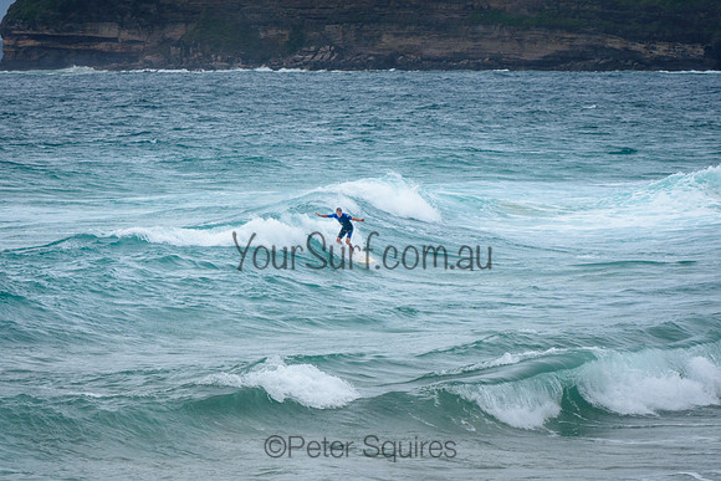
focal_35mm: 262
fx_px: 5258
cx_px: 360
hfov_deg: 7.8
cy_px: 240
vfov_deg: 5.2
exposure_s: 1/2000
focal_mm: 175
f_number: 5.6
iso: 560
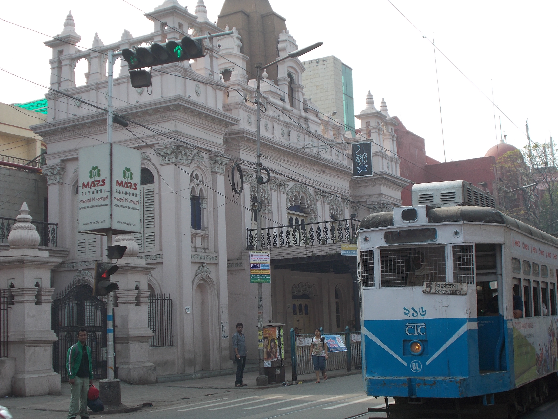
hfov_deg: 38.2
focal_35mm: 50
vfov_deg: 29.1
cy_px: 210
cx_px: 279
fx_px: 806
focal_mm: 9
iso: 80
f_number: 4.5
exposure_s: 1/200
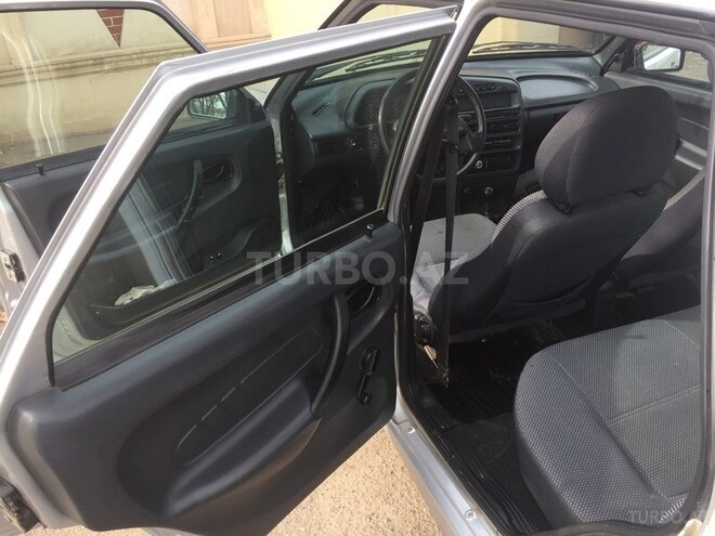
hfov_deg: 61.7
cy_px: 268
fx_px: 599
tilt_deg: -25.3
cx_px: 358
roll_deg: +3.8
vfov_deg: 48.2
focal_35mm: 29
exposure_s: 1/187
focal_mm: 4.15
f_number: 2.2
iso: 32
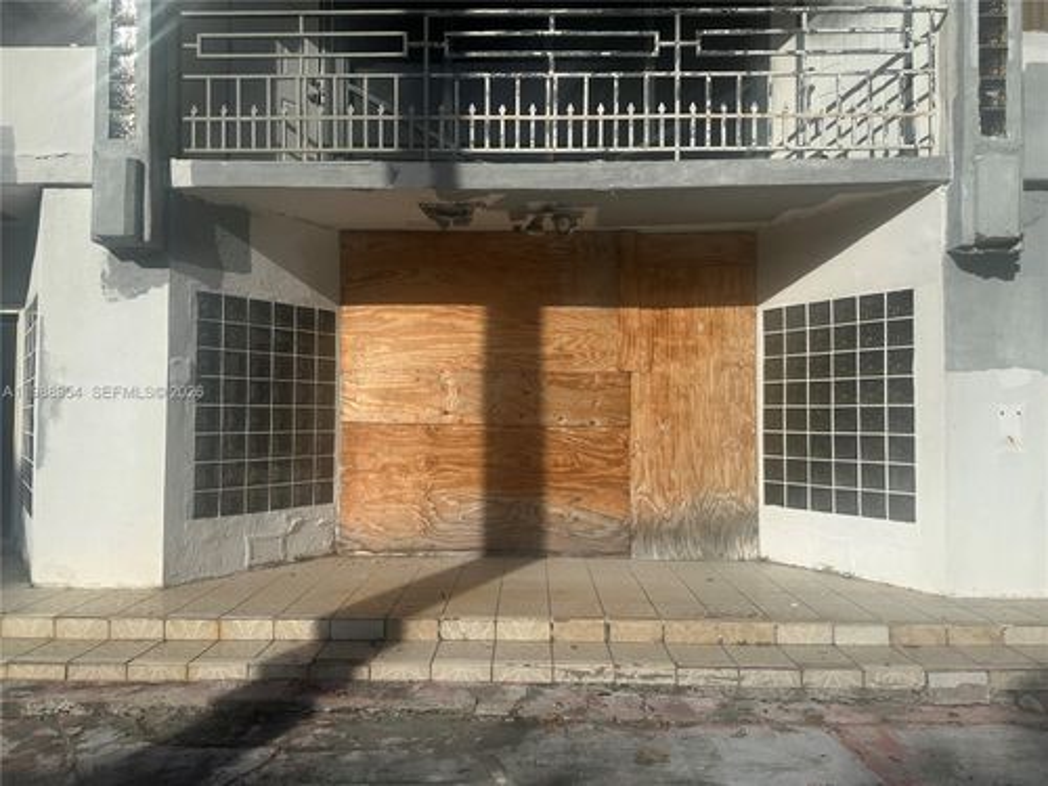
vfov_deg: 56.8
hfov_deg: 71.6
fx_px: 727
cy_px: 393
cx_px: 524
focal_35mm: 24
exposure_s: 1/12048
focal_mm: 6.86
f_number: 1.78
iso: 80
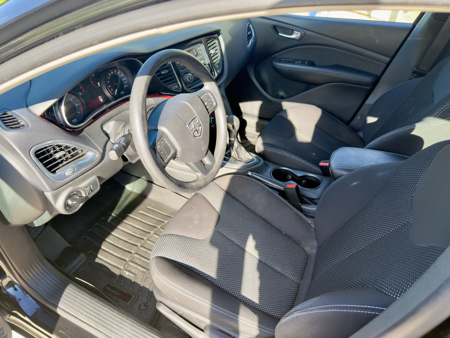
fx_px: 312
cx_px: 225
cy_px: 169
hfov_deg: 71.6
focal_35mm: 24
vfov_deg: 56.8
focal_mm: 6.76
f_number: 1.78
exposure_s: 1/350
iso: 80
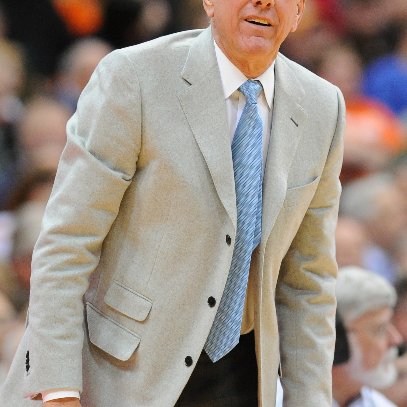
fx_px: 5095
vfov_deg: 4.6
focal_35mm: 383
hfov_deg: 4.6
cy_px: 208
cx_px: 203
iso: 4000
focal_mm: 300
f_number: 3.5
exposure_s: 1/1000
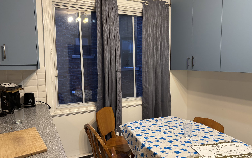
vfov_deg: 44.5
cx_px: 124
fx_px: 192
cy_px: 76
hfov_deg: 66.5
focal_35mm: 28
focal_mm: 5.96
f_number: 1.6
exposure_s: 1/60
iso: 250
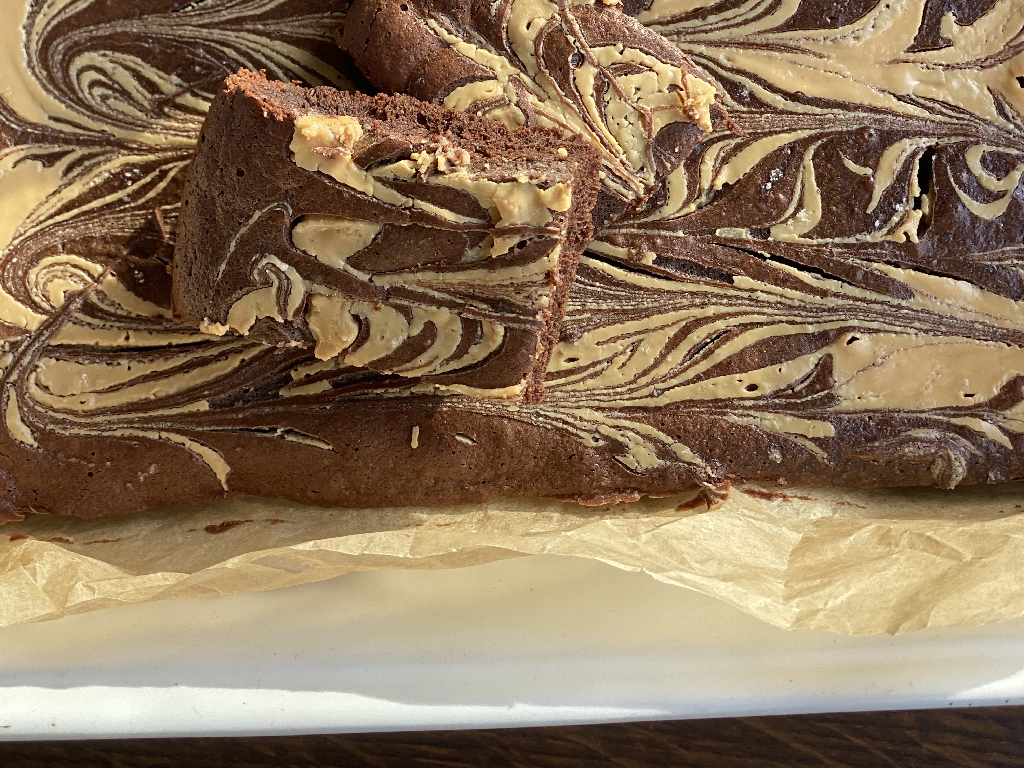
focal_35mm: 70
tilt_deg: -83.8
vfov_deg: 20.8
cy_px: 151
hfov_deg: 27.8
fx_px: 2071
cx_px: 509
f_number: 2
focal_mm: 6
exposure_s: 1/122
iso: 25
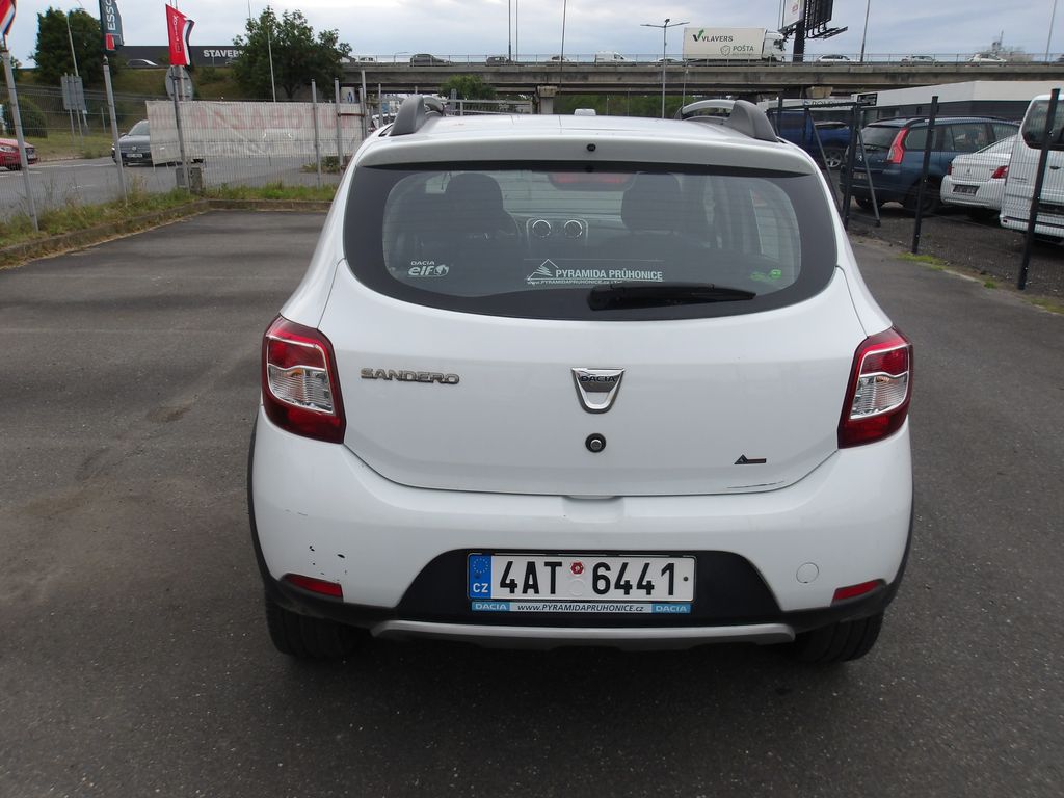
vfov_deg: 51.4
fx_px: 830
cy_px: 399
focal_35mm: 27
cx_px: 532
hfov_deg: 65.3
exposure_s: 1/912
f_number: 3
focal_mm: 4.9
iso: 100
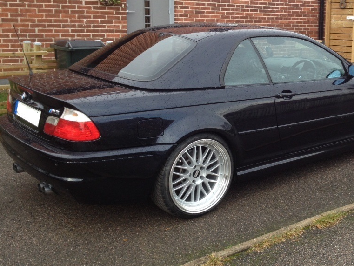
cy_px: 98
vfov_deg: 27.4
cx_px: 263
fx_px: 542
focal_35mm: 53
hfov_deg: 35.4
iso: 50
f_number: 2.4
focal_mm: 4.28
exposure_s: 1/132
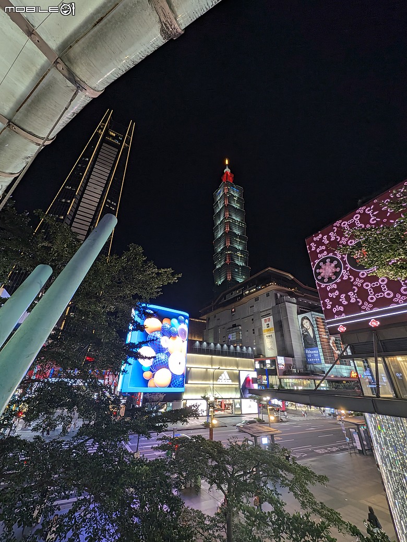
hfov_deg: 94.5
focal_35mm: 12
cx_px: 204
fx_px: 188
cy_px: 271
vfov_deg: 110.5
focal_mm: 2.02
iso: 71
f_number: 1.7
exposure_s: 1/60
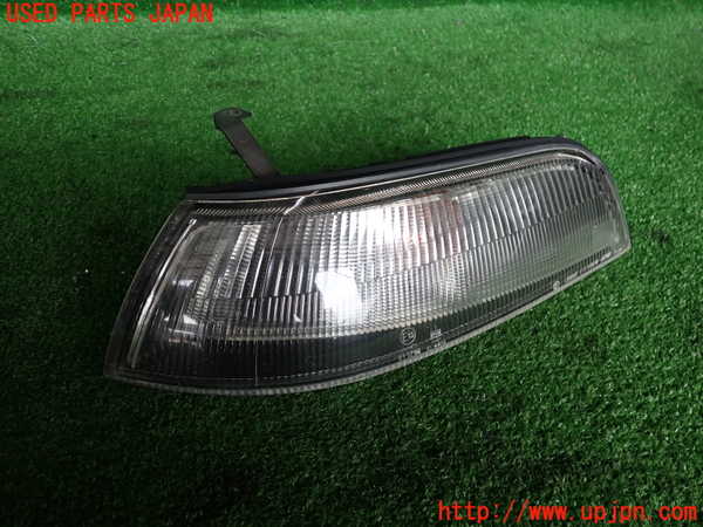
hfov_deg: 60.0
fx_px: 609
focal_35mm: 30
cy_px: 264
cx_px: 352
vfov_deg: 46.8
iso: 125
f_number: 2.3
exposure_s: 1/60
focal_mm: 5.4
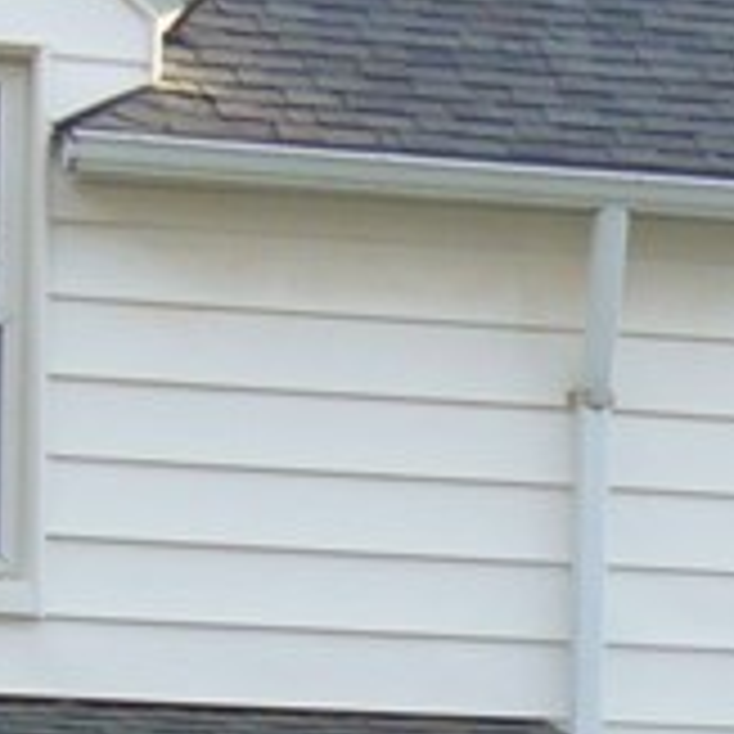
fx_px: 6669
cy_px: 842
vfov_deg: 6.3
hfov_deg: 6.3
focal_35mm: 278
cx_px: 910
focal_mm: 8.3
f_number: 3.3
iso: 100
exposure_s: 1/320
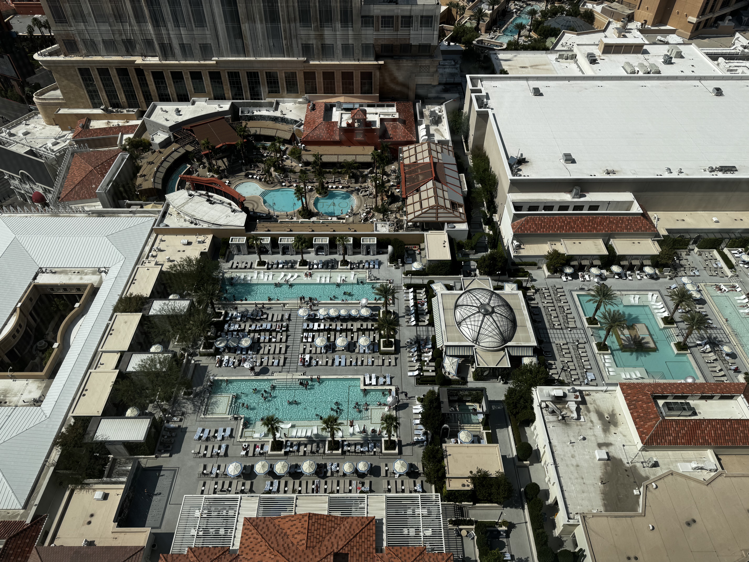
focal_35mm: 24
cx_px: 374
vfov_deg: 56.8
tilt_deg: -46.0
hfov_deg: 71.6
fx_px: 519
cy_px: 281
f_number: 1.78
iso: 80
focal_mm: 6.76
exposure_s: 1/685
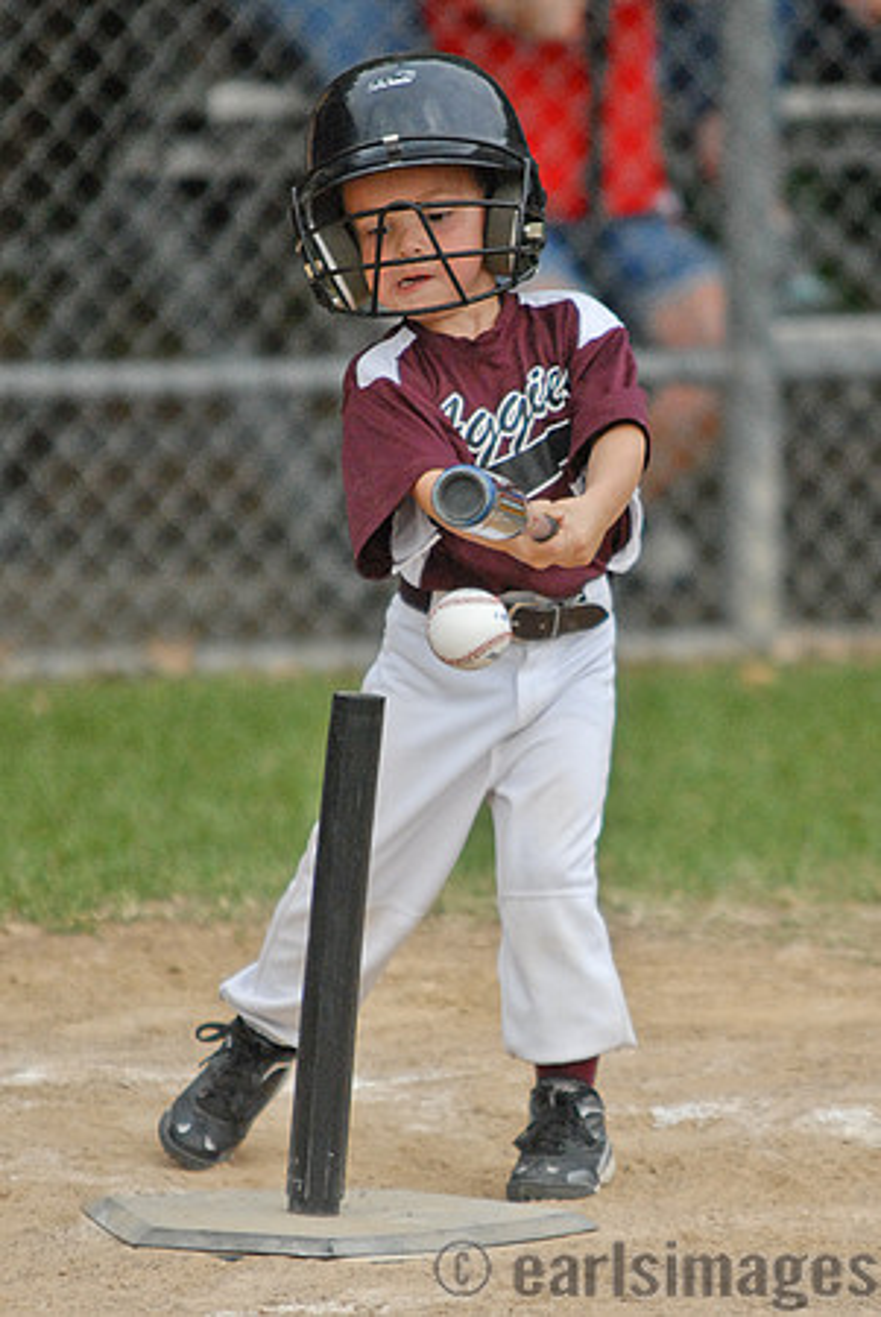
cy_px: 658
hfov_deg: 4.6
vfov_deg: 6.9
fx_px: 10986
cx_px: 440
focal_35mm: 300
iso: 1000
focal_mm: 200
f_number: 2.8
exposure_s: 1/5000
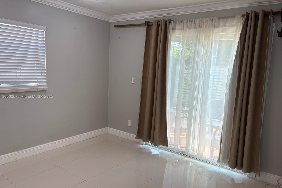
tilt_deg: -8.3
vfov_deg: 46.4
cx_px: 141
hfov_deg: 65.5
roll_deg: -2.2
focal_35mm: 28
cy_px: 97
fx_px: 219
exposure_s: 1/136
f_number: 1.6
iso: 32
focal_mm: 5.96
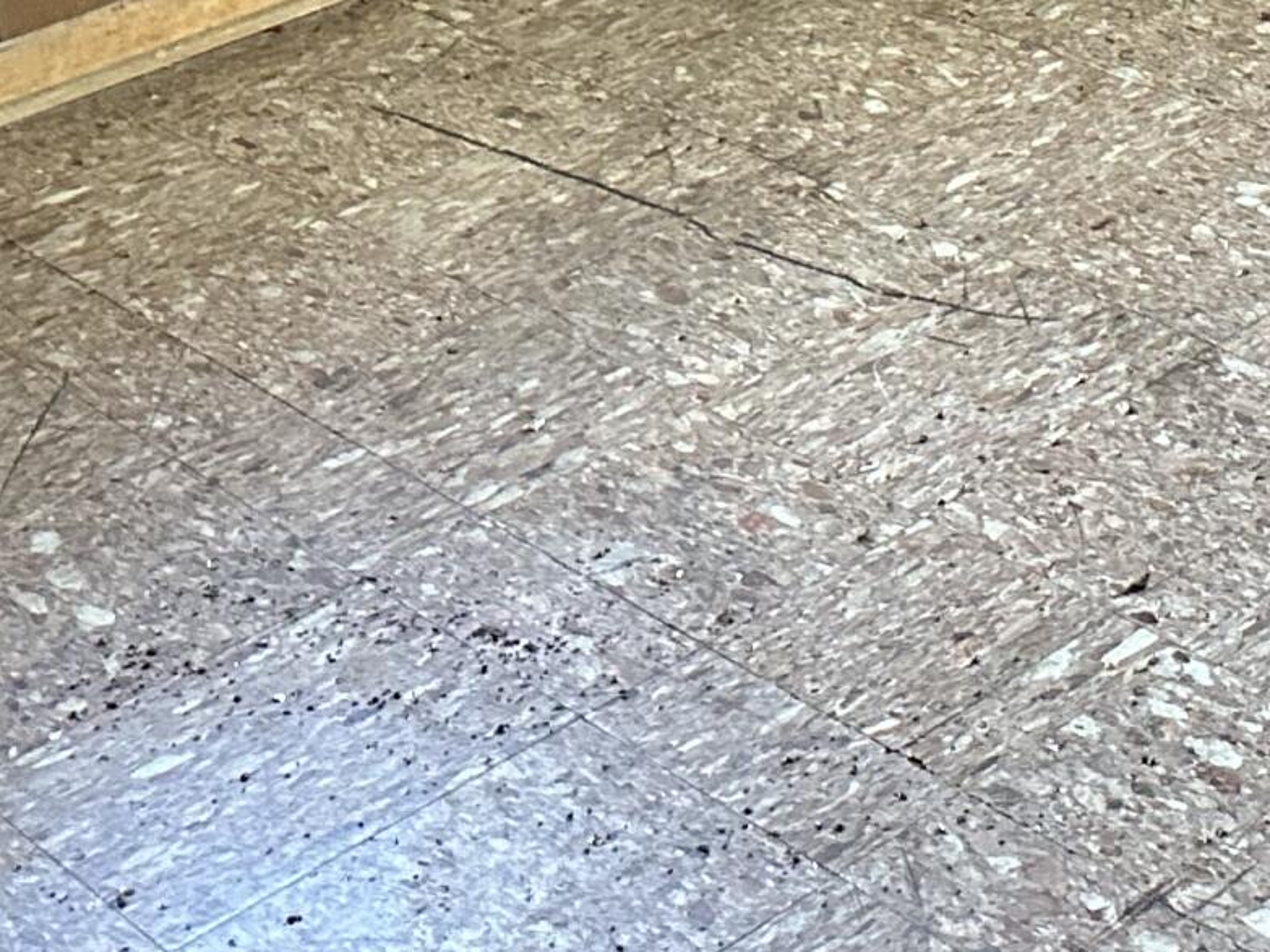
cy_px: -848
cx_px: 1757
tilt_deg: -10.3
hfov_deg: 19.3
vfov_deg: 14.0
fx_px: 3375
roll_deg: +3.0
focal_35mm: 92
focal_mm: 6.86
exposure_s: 1/60
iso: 400
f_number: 1.78
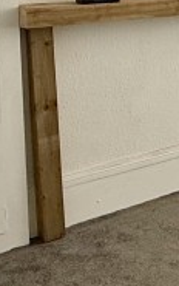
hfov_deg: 13.0
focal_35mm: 82
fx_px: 639
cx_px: 401
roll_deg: -0.7
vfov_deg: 24.3
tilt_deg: -6.2
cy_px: 12
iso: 50
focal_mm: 2.22
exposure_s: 1/279
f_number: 2.2
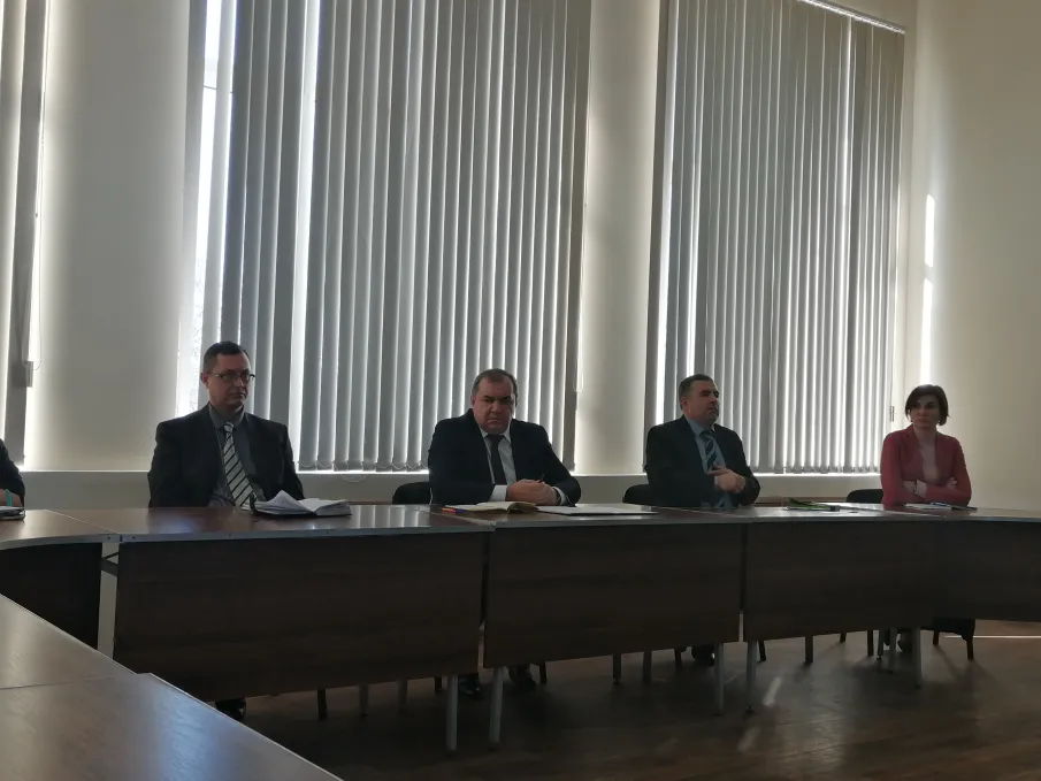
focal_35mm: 40
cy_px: 390
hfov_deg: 46.8
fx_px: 1203
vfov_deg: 36.0
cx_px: 520
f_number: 1.8
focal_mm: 3.96
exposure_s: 1/114
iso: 50
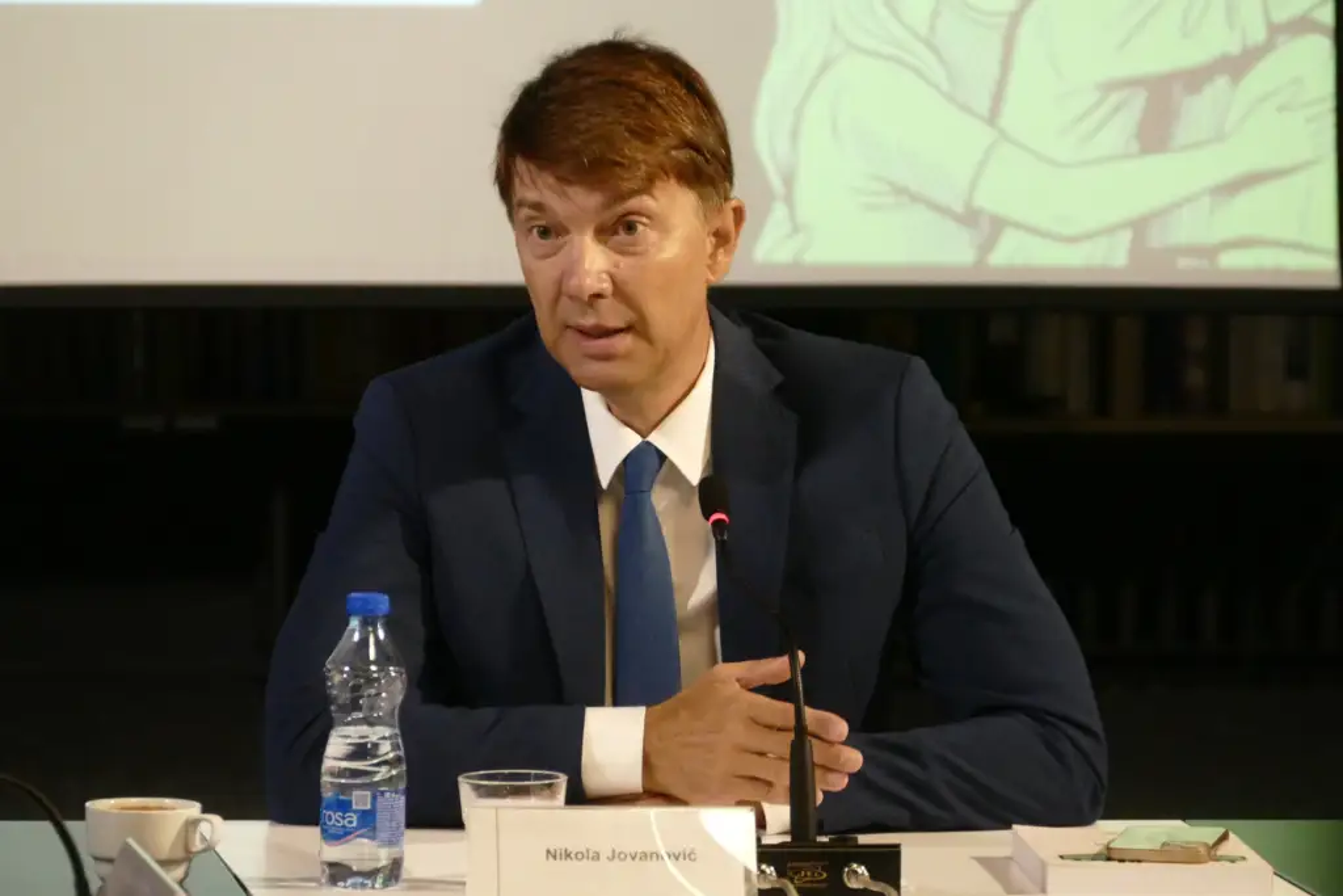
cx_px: 672
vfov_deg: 5.0
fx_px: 10222
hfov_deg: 7.5
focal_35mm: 274
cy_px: 448
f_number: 4
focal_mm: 100.06
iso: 3200
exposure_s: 1/250
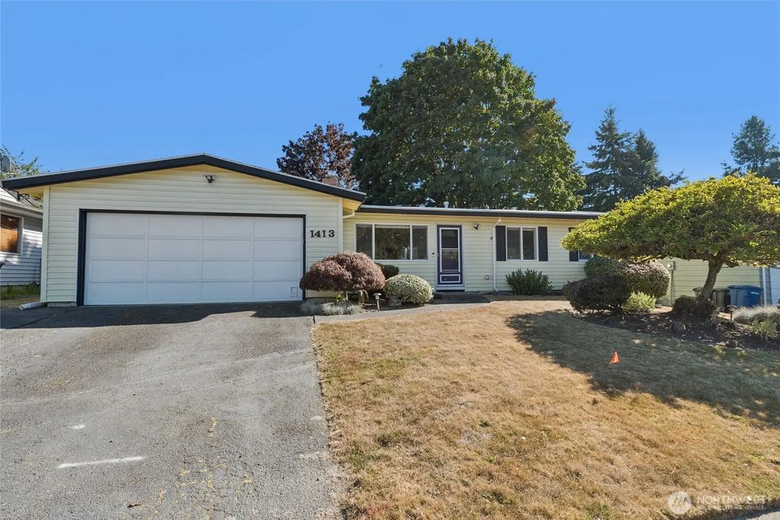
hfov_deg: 87.7
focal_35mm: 19
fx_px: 406
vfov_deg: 65.2
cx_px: 390
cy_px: 260
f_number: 9
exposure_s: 1/200
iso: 250
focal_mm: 12.5
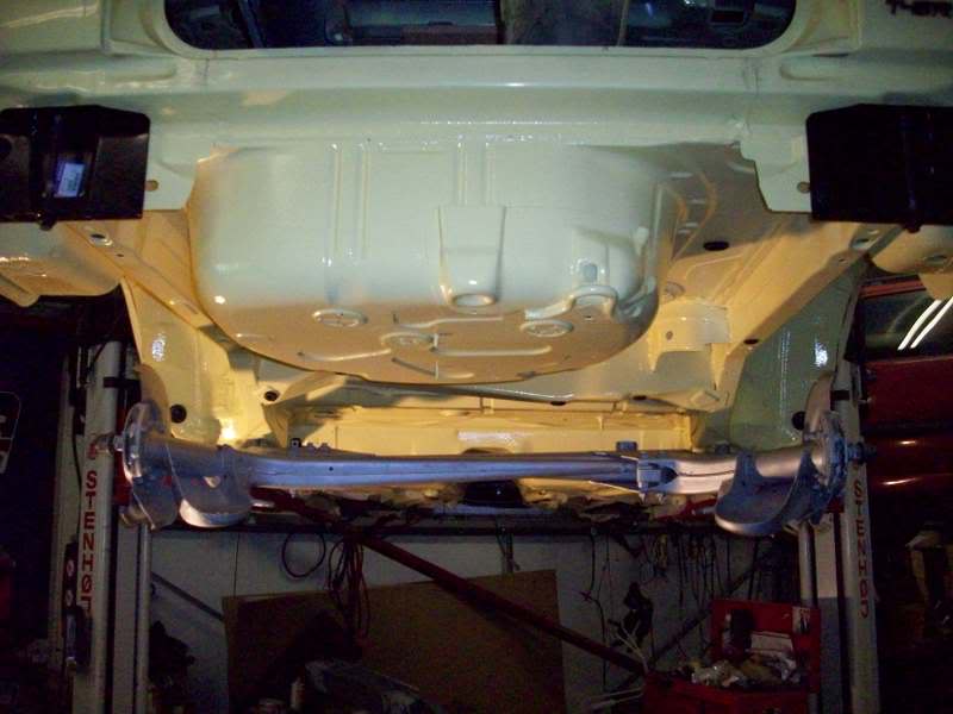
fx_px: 1019
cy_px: 357
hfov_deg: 50.1
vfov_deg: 38.7
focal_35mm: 37
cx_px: 476
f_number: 2.8
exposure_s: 1/128
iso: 400
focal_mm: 6.2
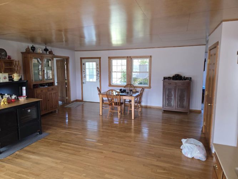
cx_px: 119
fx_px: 158
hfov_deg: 73.9
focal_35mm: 23
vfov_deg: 58.9
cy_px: 90
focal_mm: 5.4
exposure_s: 1/120
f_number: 1.8
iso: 250
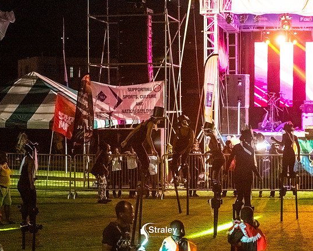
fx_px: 834
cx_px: 208
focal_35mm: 90
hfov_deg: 21.2
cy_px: 142
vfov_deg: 17.1
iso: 3200
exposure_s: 1/200
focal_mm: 70
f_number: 4
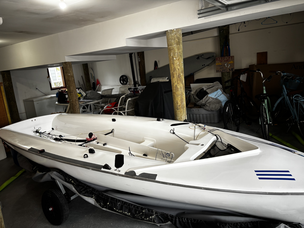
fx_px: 228
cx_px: 152
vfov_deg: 53.1
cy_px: 114
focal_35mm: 26
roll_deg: +5.4
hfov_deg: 67.3
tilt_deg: -11.7
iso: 80
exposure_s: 1/60
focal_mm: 5.96
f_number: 1.6
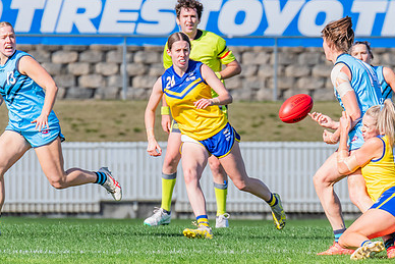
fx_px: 9560
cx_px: 318
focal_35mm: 871
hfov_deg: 2.4
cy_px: 124
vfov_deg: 1.6
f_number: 10
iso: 800
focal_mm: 420
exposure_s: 1/1250
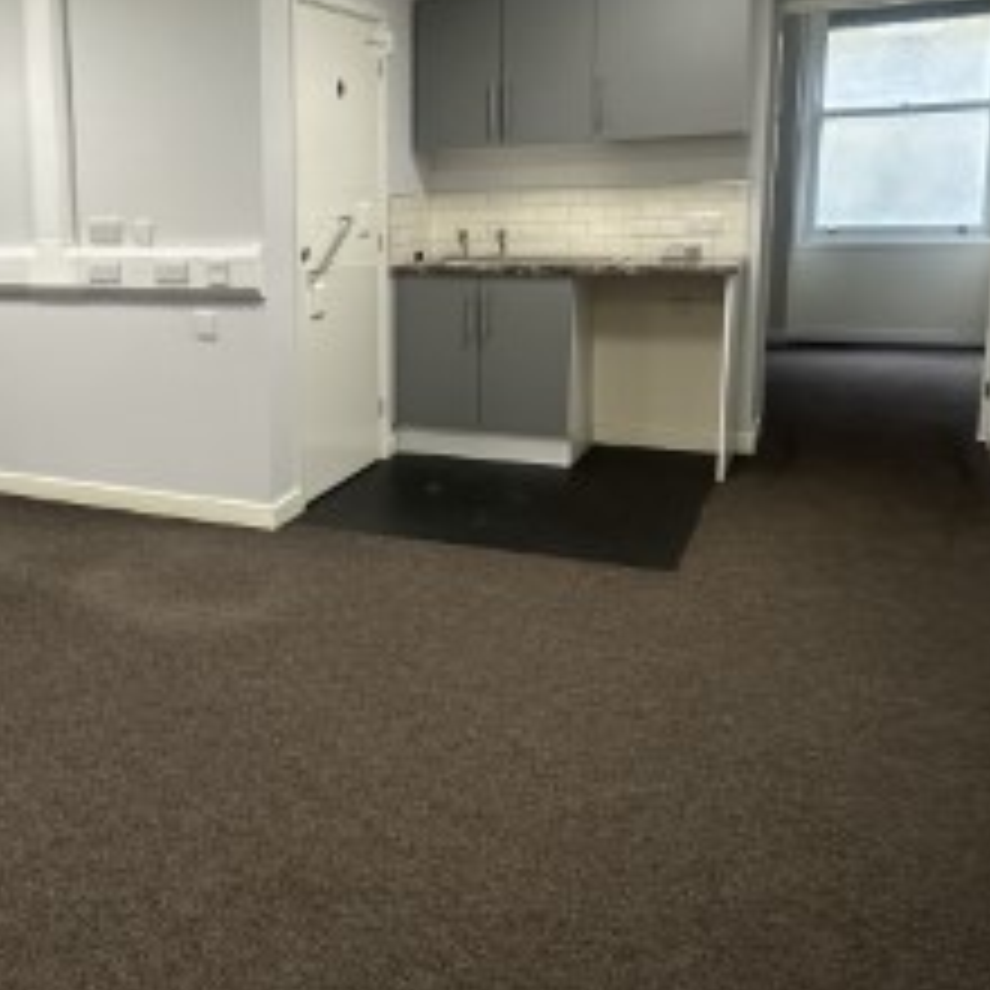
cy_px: 387
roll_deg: +1.8
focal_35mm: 36
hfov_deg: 42.7
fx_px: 1165
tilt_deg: -9.7
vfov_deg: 45.7
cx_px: 126
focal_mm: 2.22
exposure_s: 1/100
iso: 250
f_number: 2.2
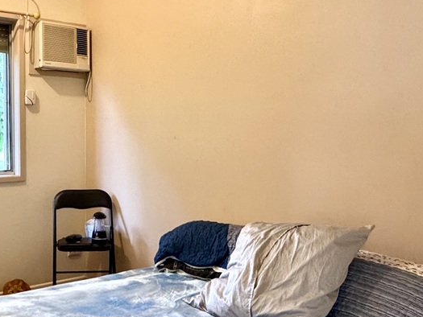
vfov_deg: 36.0
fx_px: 489
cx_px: 78
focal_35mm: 40
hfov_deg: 44.3
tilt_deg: -2.5
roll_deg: +1.0
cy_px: 151
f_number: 2.2
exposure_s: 1/50
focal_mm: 2.22
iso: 250
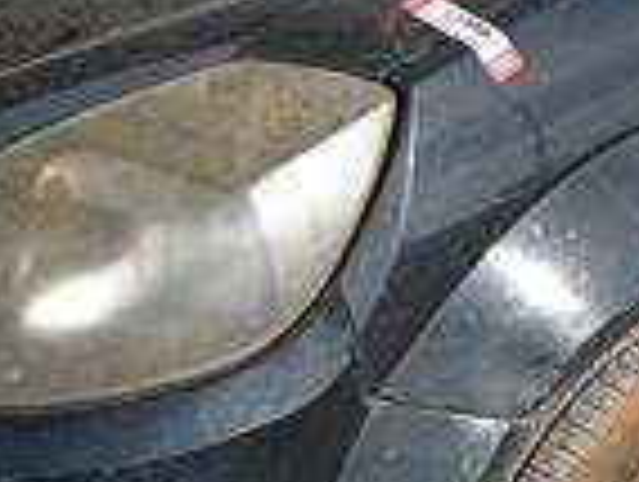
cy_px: 86
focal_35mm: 117
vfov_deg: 12.6
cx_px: 410
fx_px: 2163
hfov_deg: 16.8
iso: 151
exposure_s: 1/1147
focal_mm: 4.81
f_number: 1.8
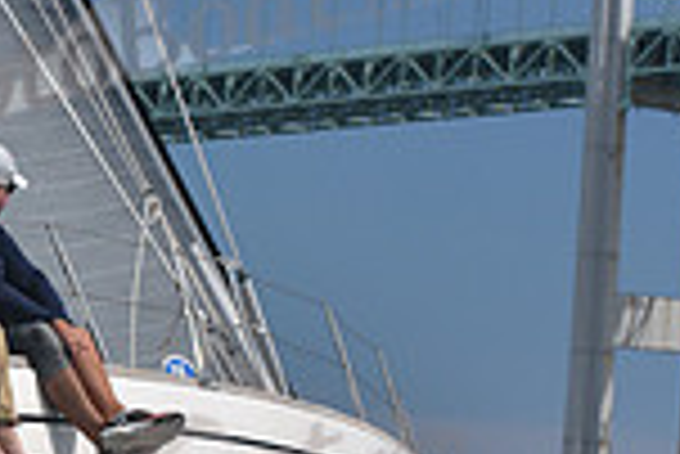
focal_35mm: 269
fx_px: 5086
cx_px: -401
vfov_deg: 5.1
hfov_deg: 7.5
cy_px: 339
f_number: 8
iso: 320
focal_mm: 70
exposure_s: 1/800
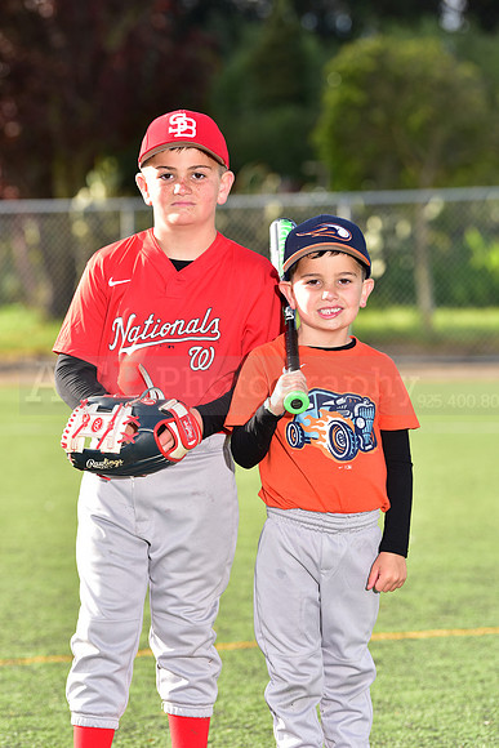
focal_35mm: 140
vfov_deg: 14.7
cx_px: 250
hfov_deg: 9.8
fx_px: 2909
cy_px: 374
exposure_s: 1/200
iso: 80
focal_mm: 140
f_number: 4.5
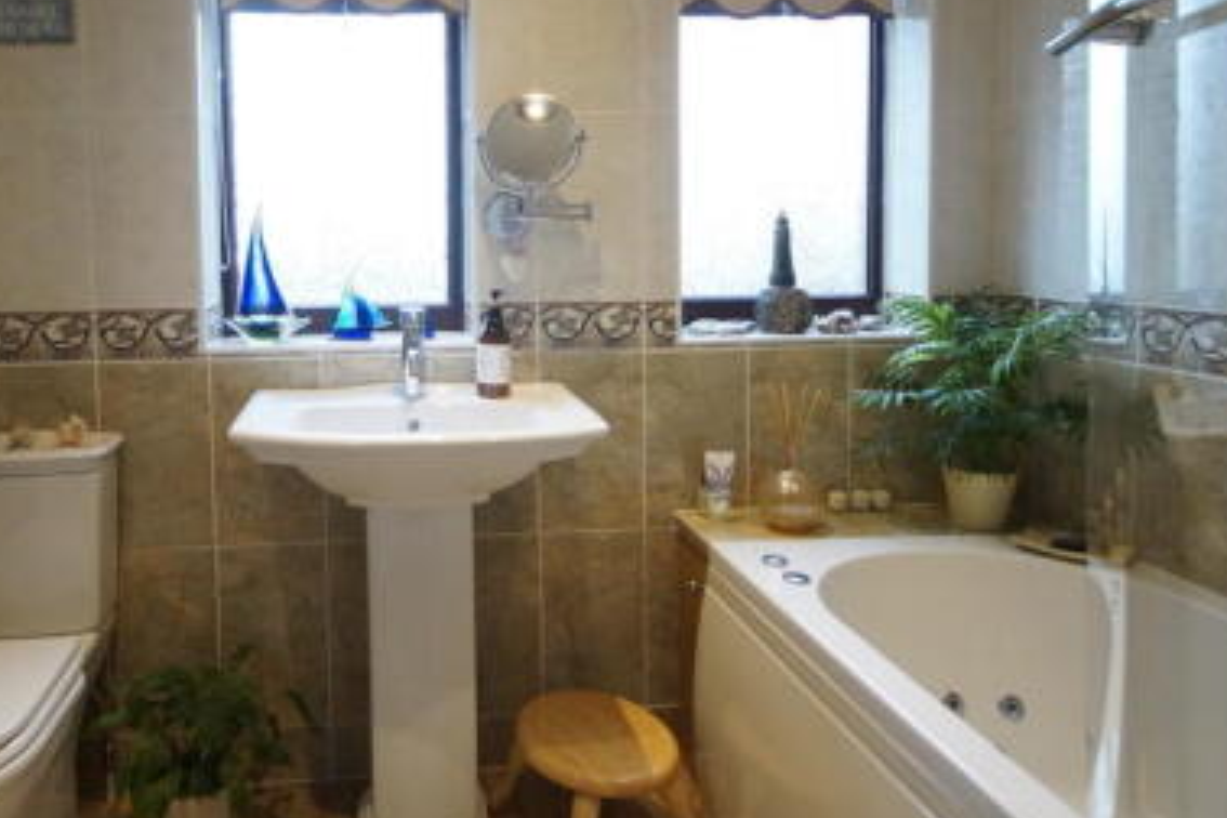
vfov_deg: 49.0
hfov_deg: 68.5
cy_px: 294
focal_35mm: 26
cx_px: 471
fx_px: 886
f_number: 4
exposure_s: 1/60
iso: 1000
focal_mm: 10
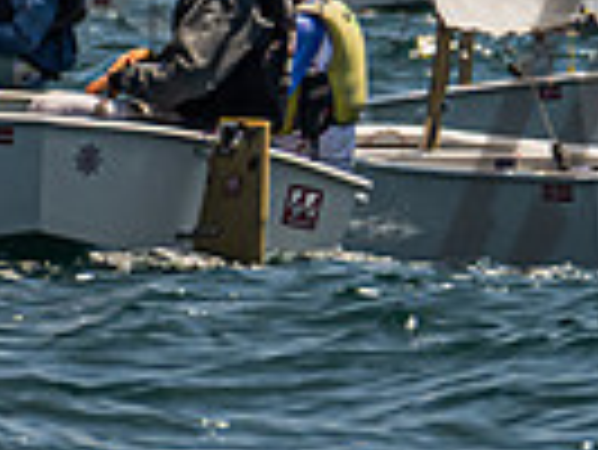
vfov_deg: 0.6
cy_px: -318
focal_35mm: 2398
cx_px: 434
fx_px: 41463
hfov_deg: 0.8
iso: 250
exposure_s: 1/1600
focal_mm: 400
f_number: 8
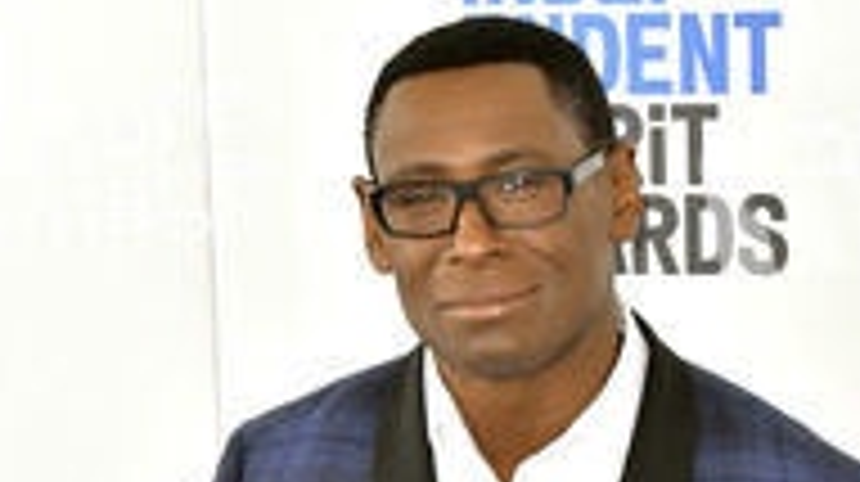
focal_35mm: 255
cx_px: 525
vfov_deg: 4.7
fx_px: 5809
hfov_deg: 8.5
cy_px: 860
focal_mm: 116
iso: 500
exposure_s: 1/320
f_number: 6.3
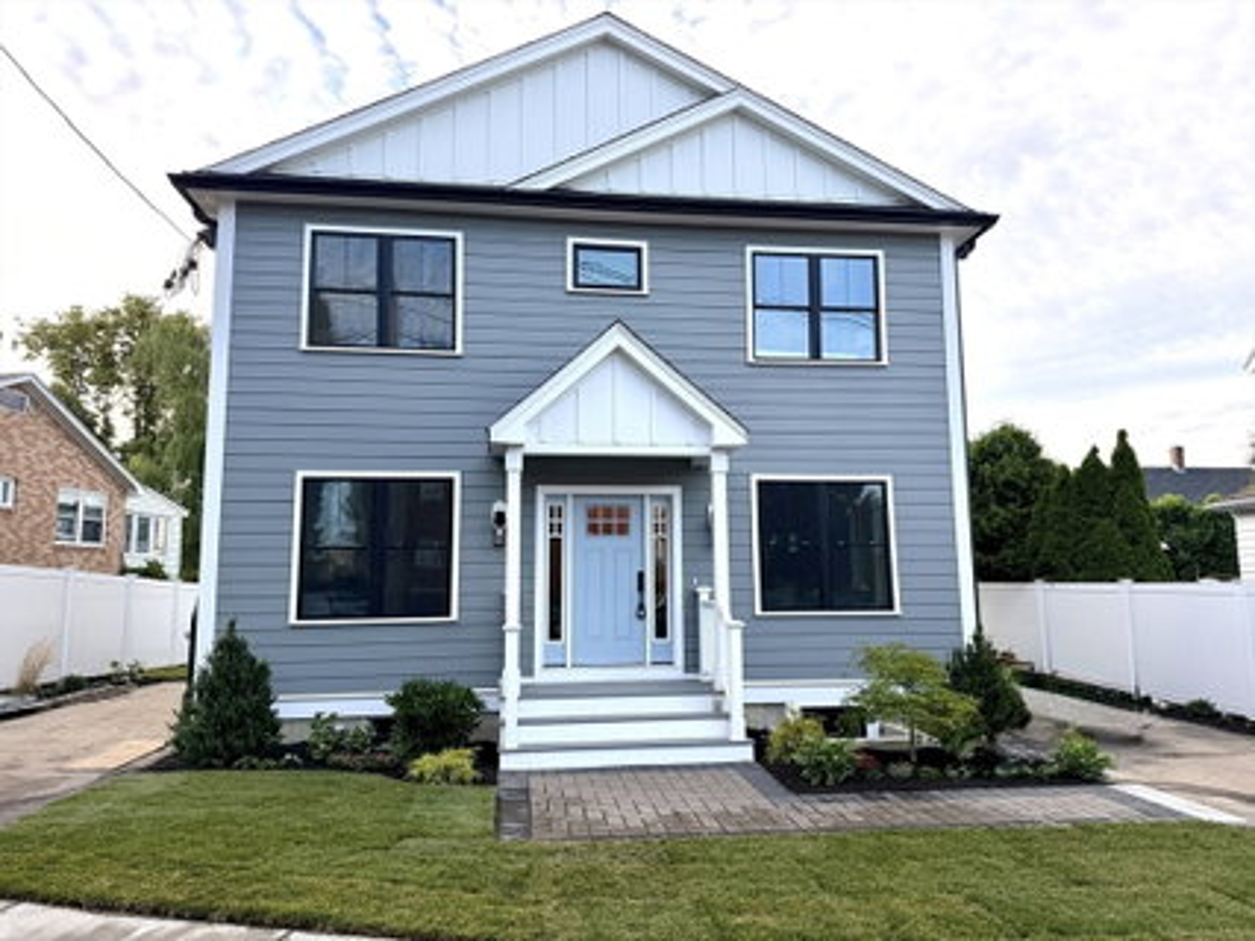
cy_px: 470
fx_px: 870
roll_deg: +0.5
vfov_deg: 56.8
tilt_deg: +8.6
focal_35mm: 24
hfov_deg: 71.6
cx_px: 628
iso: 100
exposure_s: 1/831
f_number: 1.78
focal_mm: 6.76
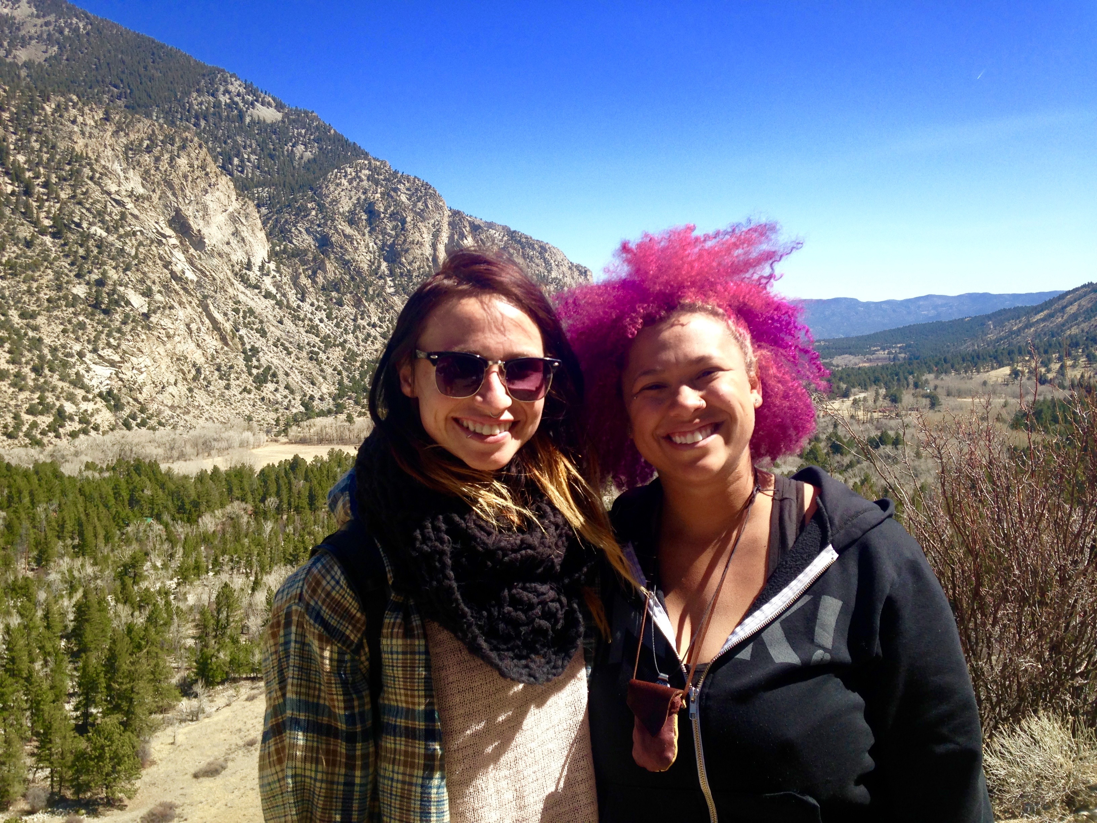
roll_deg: +2.8
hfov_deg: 55.4
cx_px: 548
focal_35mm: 33
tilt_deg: -4.6
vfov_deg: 42.9
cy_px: 412
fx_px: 1046
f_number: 2.4
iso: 50
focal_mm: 4.12
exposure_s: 1/834
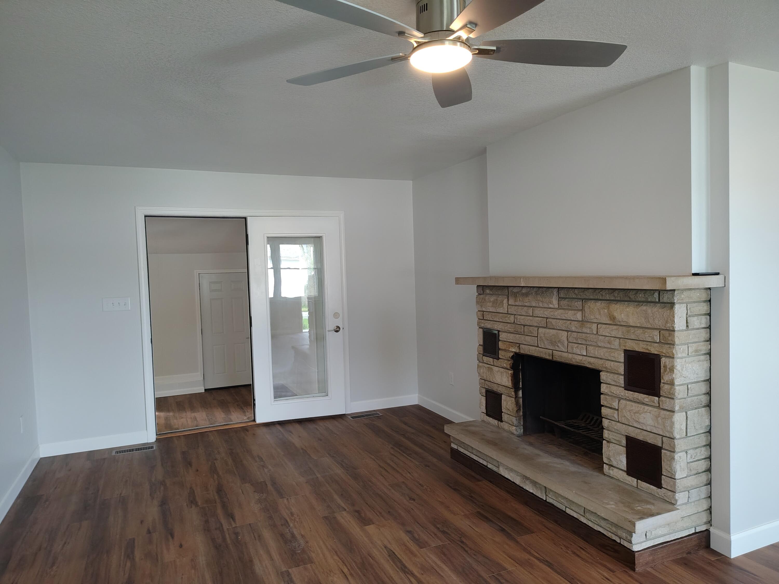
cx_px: 390
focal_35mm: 24
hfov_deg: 71.6
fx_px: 540
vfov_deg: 56.8
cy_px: 292
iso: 562
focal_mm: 5.56
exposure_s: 1/120
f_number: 1.8
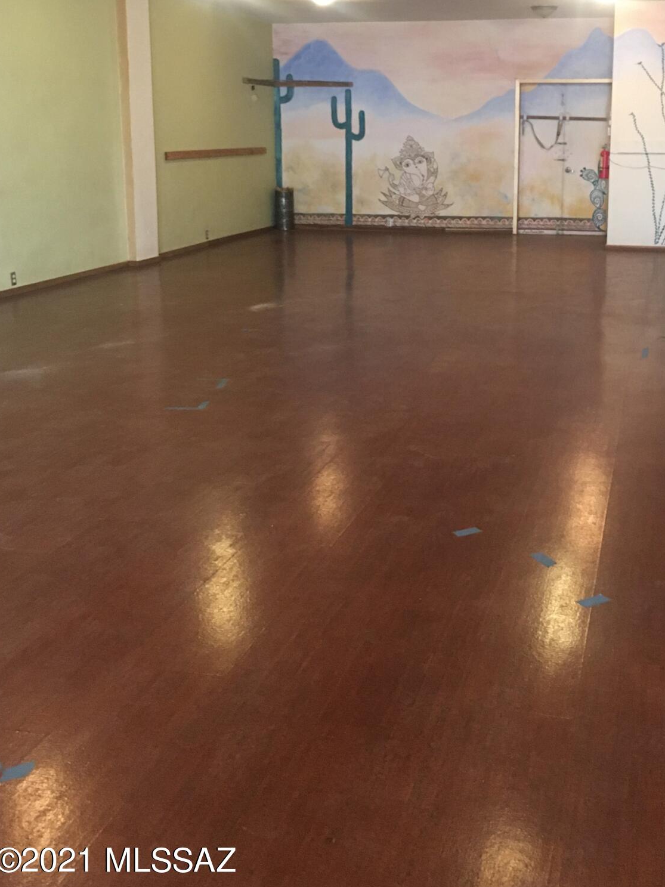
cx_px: 440
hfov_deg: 36.5
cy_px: 319
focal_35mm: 39
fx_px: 999
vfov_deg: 47.3
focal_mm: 4.15
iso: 200
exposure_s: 1/15
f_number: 2.2
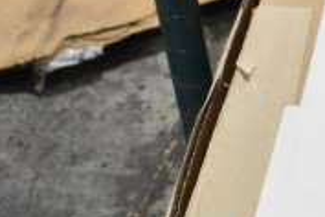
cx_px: 555
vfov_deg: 12.0
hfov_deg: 15.7
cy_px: 115
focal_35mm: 114
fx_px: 1029
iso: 6400
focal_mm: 22
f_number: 10
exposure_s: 1/400
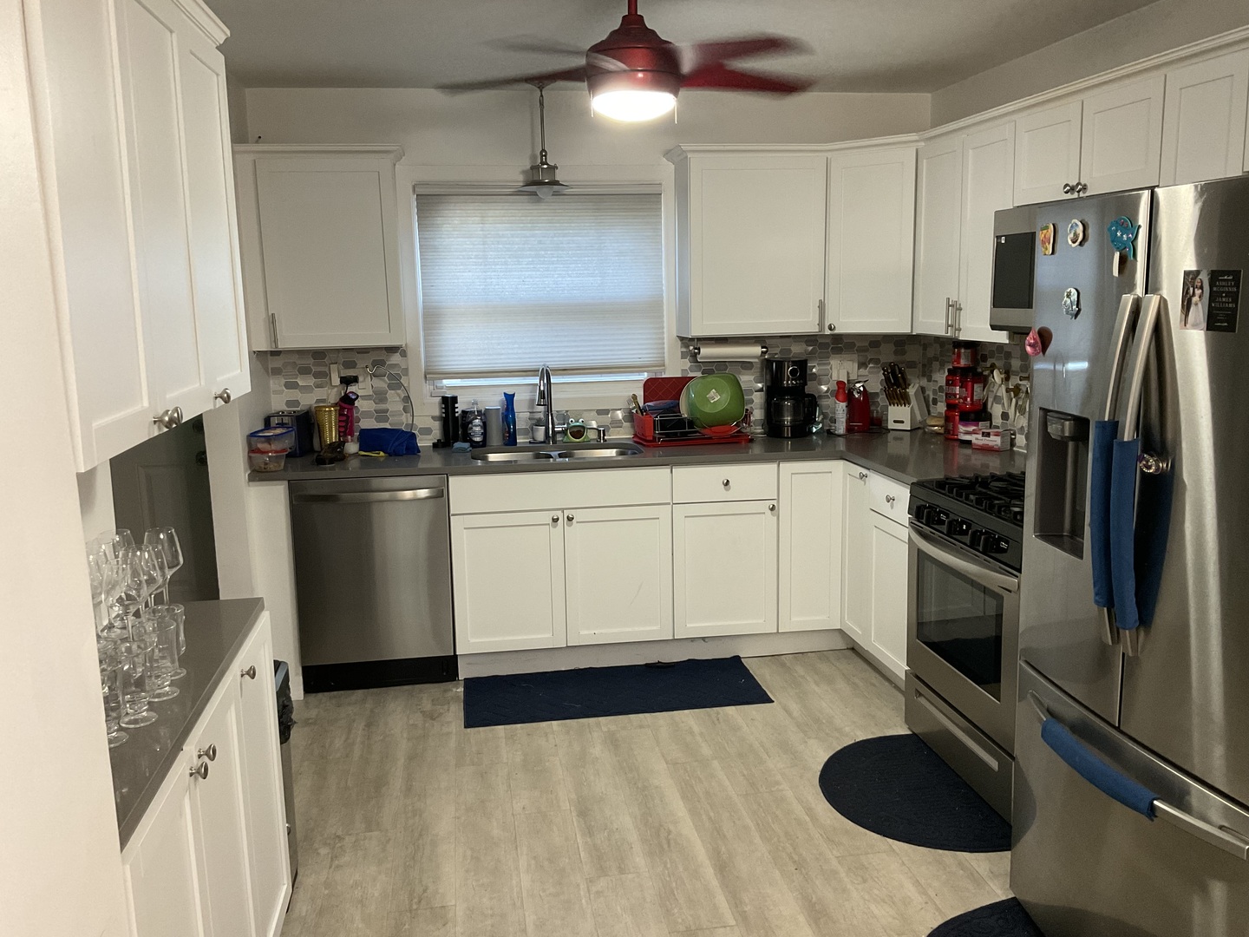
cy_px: 468
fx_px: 1046
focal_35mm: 29
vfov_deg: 48.2
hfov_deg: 61.7
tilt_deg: -10.4
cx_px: 624
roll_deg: +1.4
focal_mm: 3
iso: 160
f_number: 1.8
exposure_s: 1/60
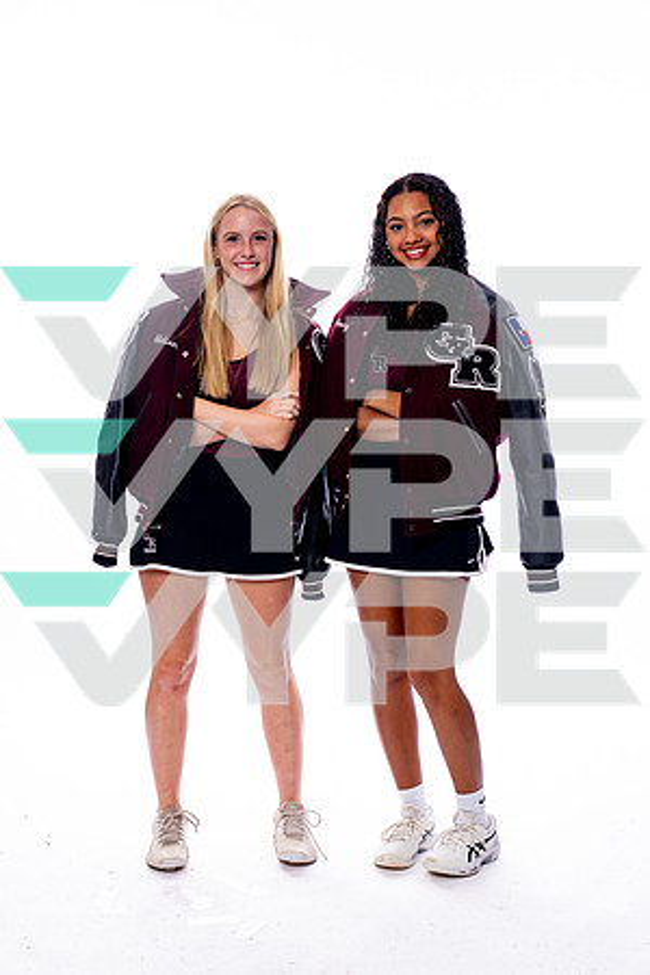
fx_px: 1706
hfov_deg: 21.6
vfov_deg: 31.9
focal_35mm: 63
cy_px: 488
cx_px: 325
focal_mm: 63
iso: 400
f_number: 8
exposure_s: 1/250
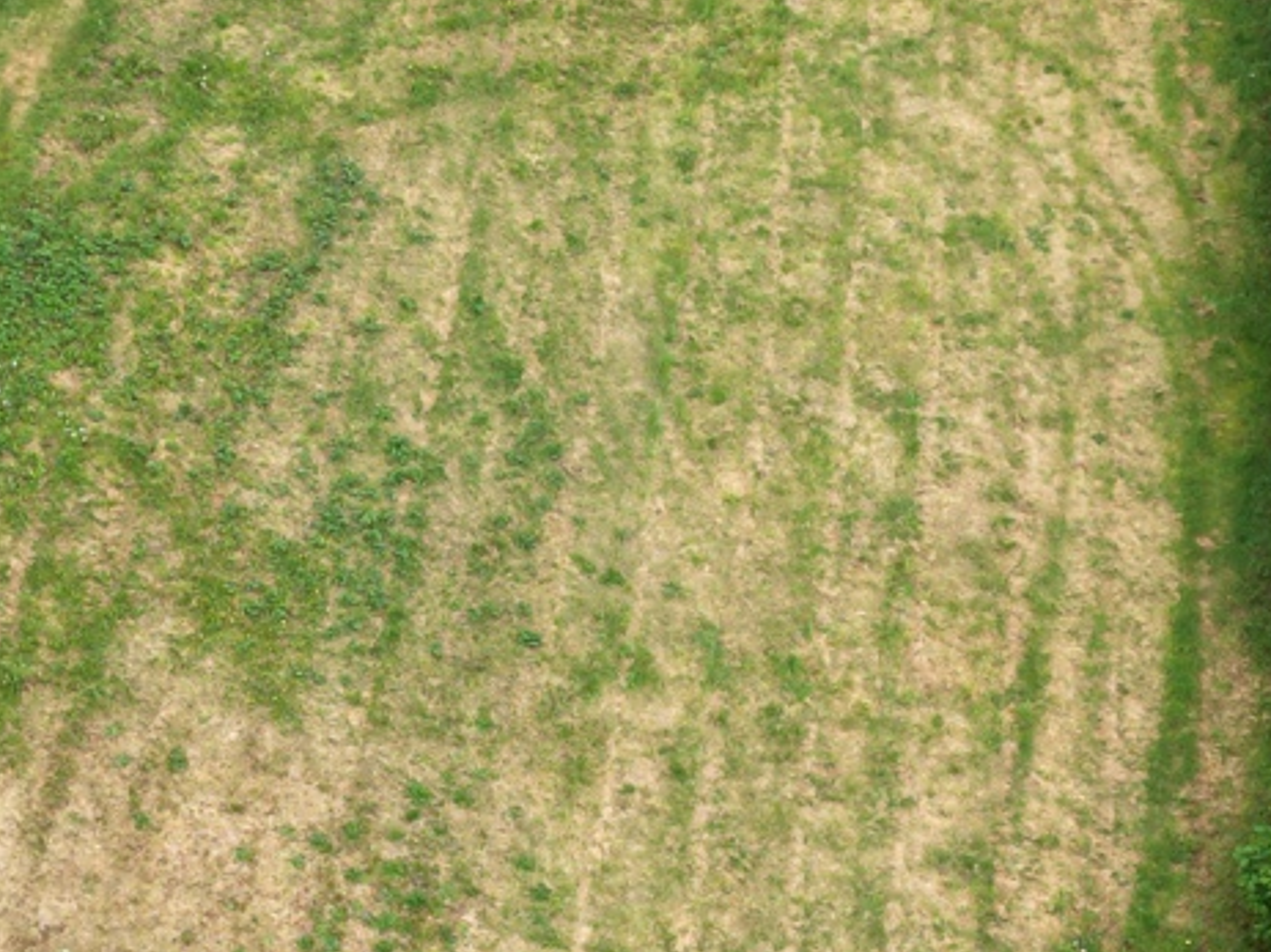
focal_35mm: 83
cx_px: 384
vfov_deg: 17.7
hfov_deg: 23.4
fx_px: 3047
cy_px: 713
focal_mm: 6.72
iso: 110
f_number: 1.7
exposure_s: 1/725
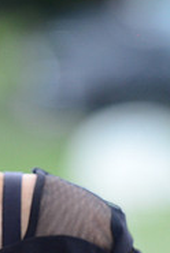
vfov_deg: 2.3
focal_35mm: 890
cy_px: 122
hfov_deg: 1.5
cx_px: -211
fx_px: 6280
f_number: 2.8
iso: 800
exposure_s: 1/400
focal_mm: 190
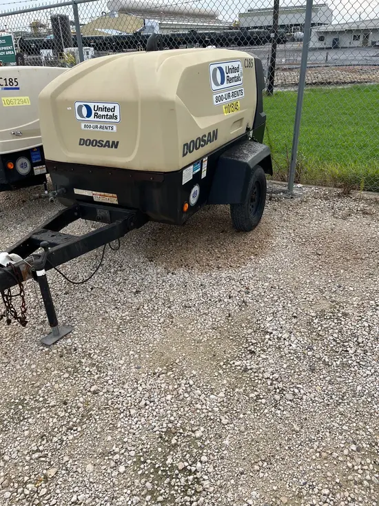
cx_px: 190
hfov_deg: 53.1
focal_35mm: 26
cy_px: 253
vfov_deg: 67.3
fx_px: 379
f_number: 1.6
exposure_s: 1/1458
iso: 50
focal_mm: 5.1
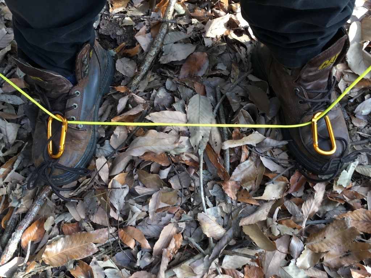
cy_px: 139
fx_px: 311
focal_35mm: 29
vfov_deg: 48.2
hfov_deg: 61.7
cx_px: 186
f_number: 2.2
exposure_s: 1/60
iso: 32
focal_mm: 4.15
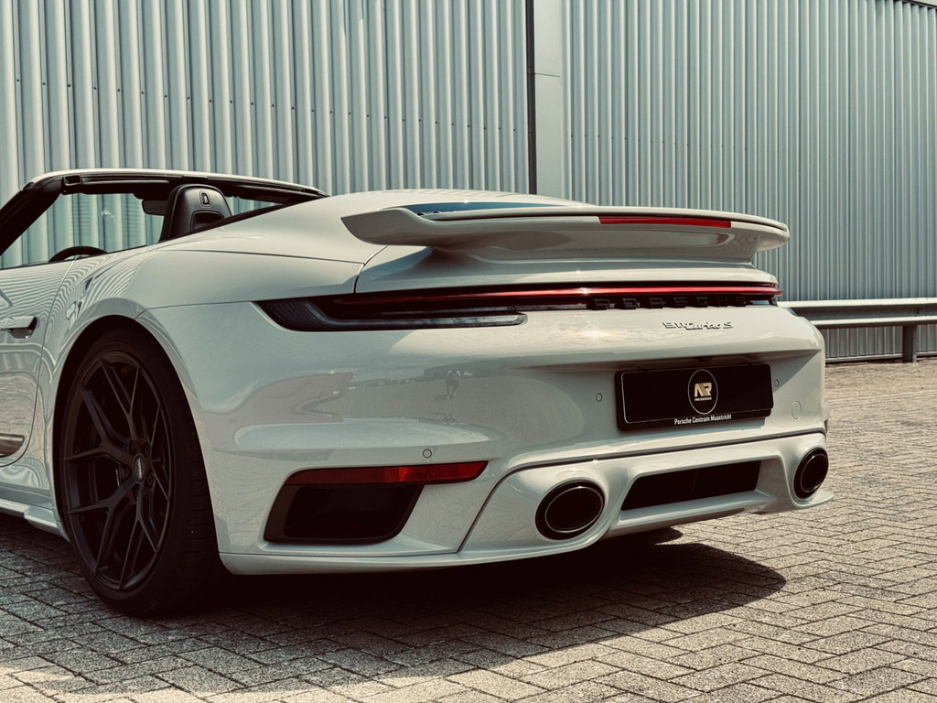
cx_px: 468
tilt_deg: -1.5
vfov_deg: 30.3
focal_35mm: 48
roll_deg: +1.4
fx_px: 1299
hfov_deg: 39.7
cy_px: 352
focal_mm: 6.76
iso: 64
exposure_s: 1/3817
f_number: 1.78
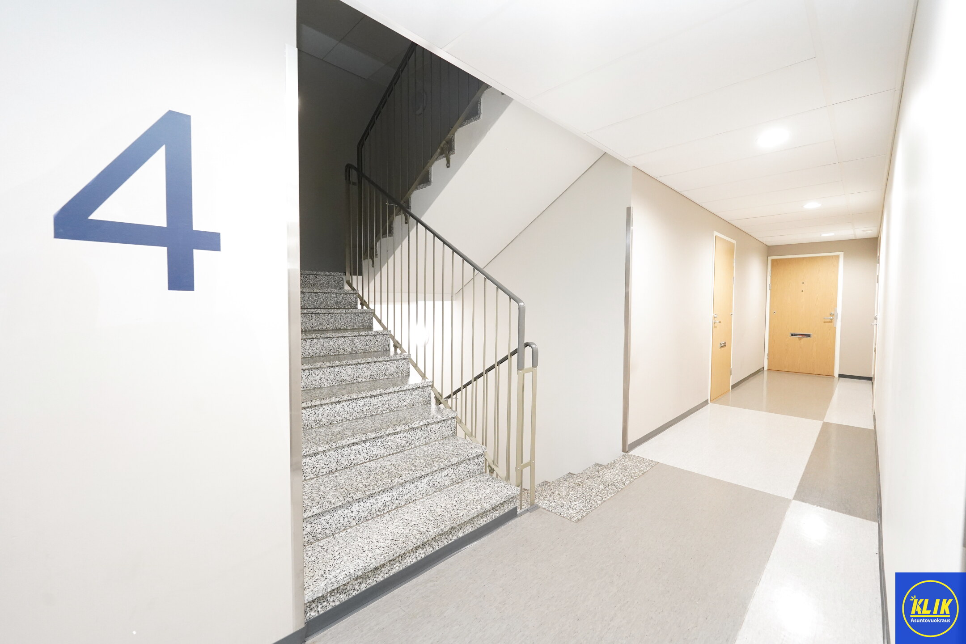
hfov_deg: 104.3
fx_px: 376
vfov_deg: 81.2
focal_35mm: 14
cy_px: 322
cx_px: 483
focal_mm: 14
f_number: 5.6
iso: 5000
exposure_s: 1/30
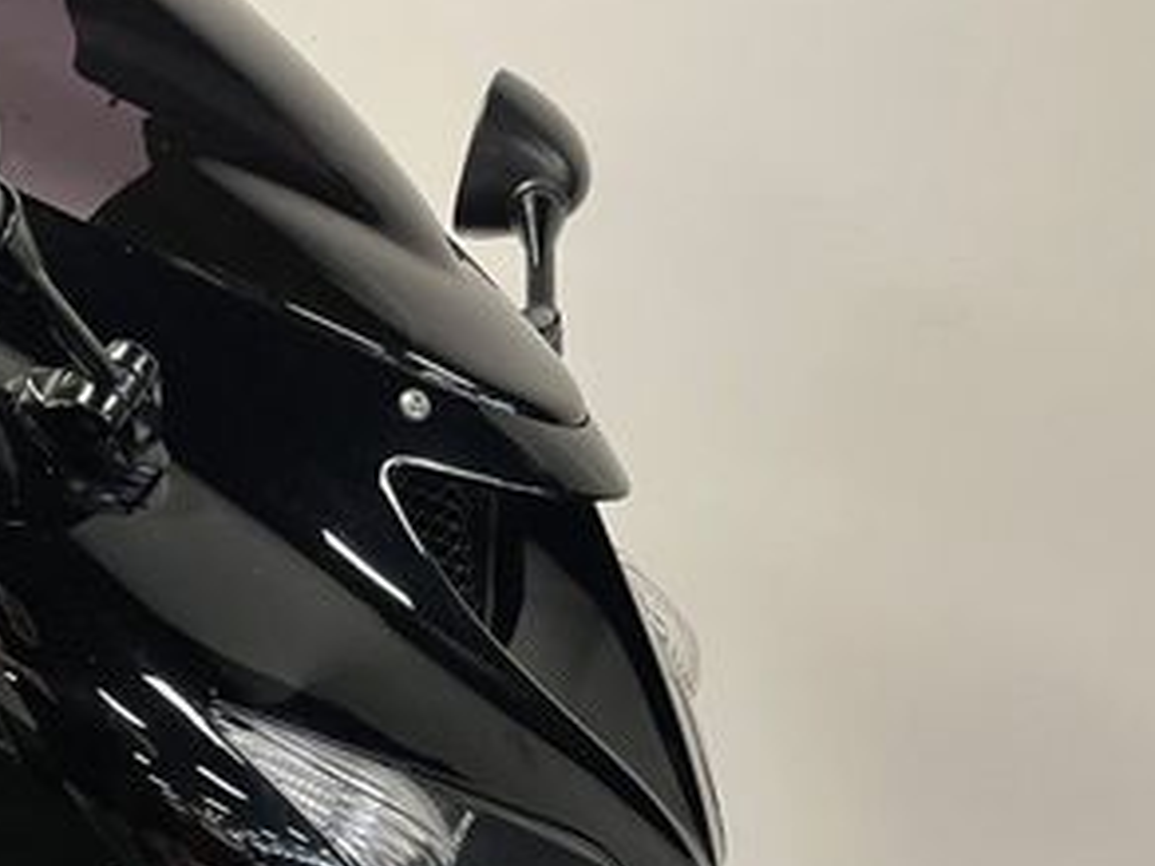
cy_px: 605
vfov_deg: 25.5
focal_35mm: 57
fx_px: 1902
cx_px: 253
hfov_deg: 33.0
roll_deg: -2.0
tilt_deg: -17.6
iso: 125
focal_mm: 5.1
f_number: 1.6
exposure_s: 1/50
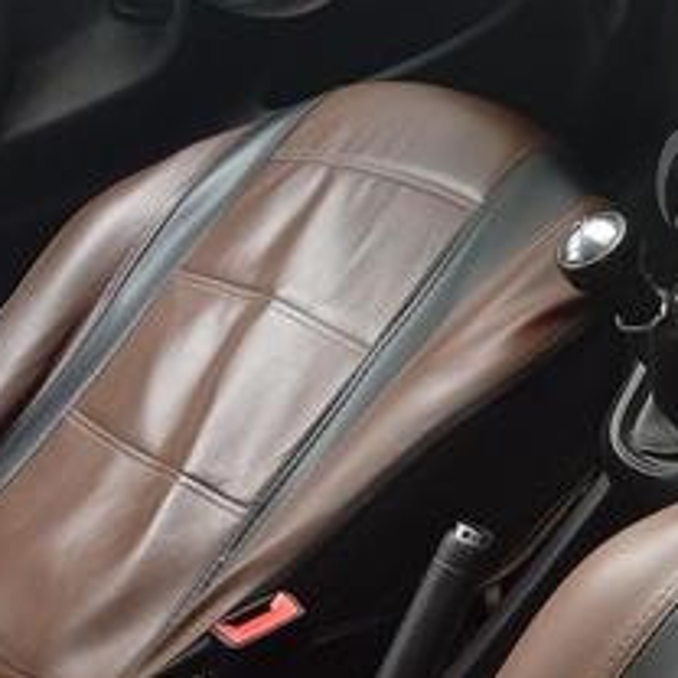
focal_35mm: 75
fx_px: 1662
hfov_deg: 20.5
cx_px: 942
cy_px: 161
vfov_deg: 22.8
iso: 193
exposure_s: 1/33.3
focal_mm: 3.98
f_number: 1.8
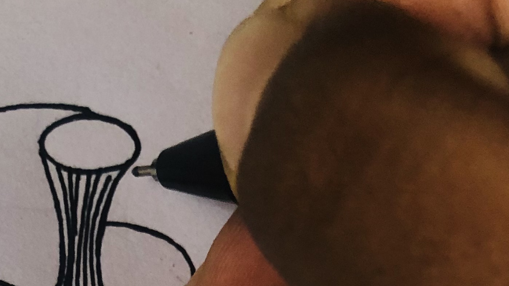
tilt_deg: -71.4
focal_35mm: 88
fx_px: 1188
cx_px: 143
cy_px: 707
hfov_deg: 24.0
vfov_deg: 11.2
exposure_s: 1/15
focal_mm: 3.99
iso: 40
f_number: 1.8
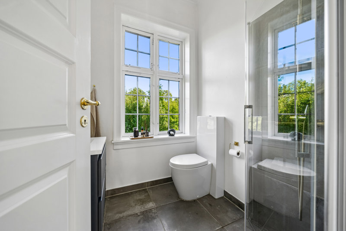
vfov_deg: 85.4
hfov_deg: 108.3
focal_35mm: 13
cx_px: 173
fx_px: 125
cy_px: 116
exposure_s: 1/80
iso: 500
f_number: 5.6
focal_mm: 13
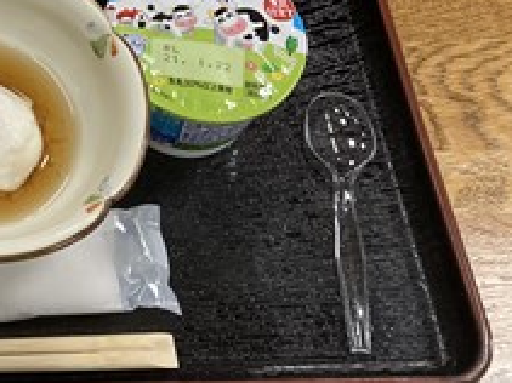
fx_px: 1257
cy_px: -107
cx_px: -160
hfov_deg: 20.9
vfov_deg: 16.5
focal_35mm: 85
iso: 80
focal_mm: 3.99
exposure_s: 1/102
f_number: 1.8
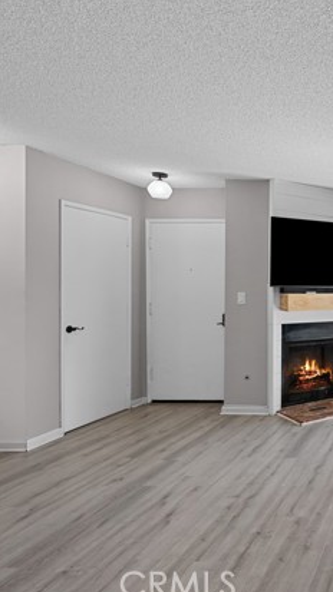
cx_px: 425
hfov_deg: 33.4
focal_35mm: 26
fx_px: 409
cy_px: 299
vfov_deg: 71.9
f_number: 8
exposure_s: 1/8
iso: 1250
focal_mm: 16
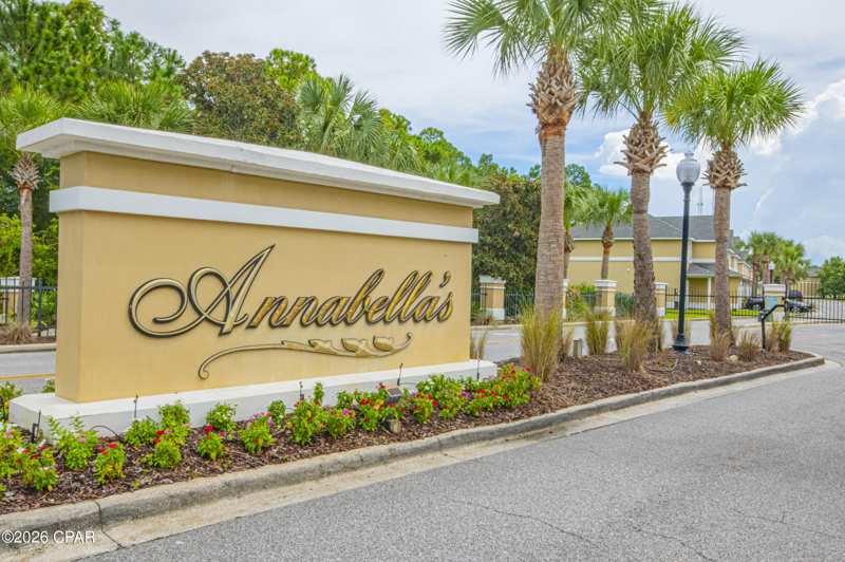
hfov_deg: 62.0
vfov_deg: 43.5
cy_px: 281
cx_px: 422
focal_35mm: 30
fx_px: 704
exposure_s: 1/100
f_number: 25
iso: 400
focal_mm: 20
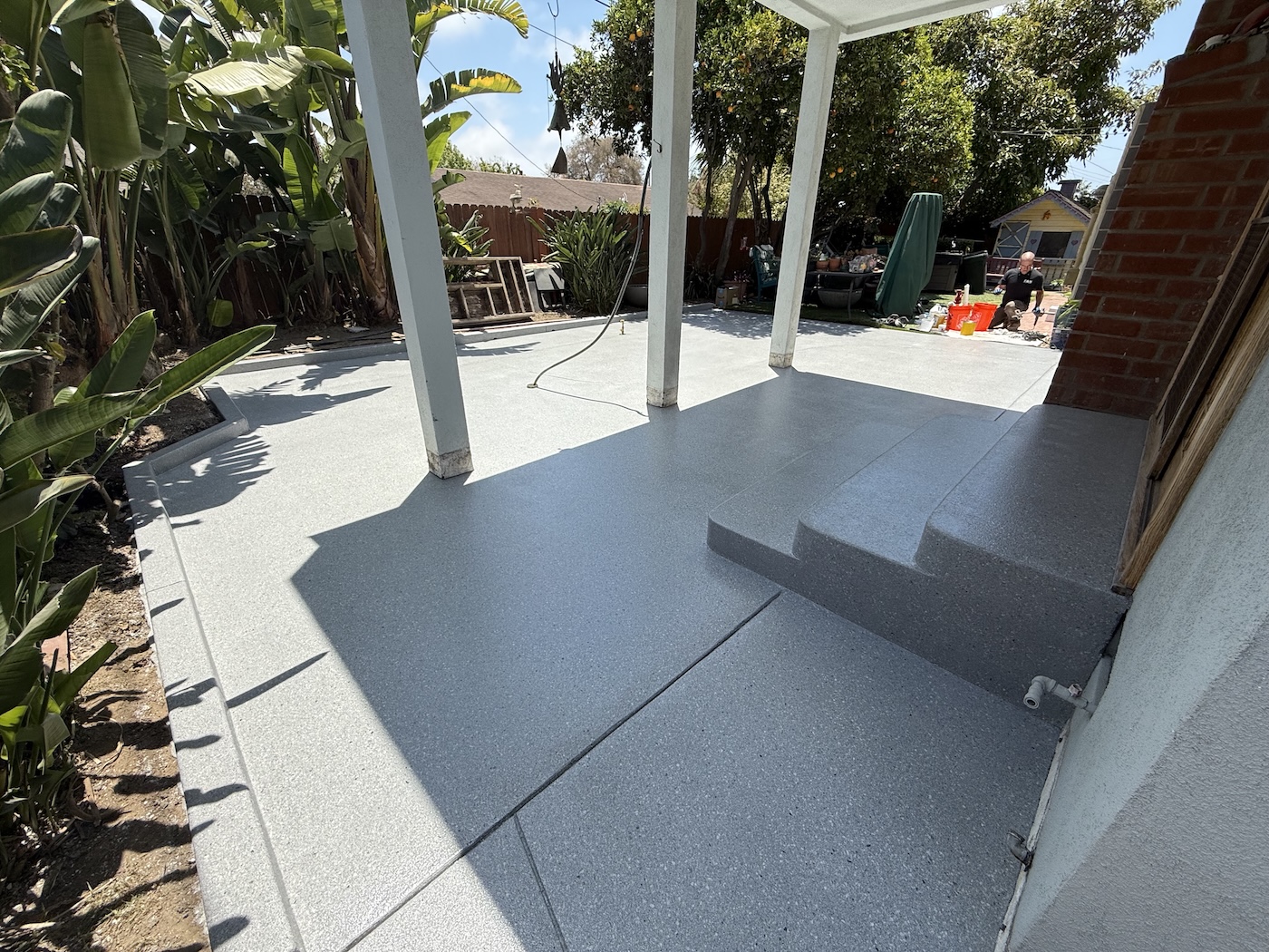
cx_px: 634
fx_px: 513
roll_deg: -0.7
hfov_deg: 102.1
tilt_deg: -25.6
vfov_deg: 85.7
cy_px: 476
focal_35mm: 14
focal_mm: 2.22
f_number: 2.2
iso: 50
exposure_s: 1/1497
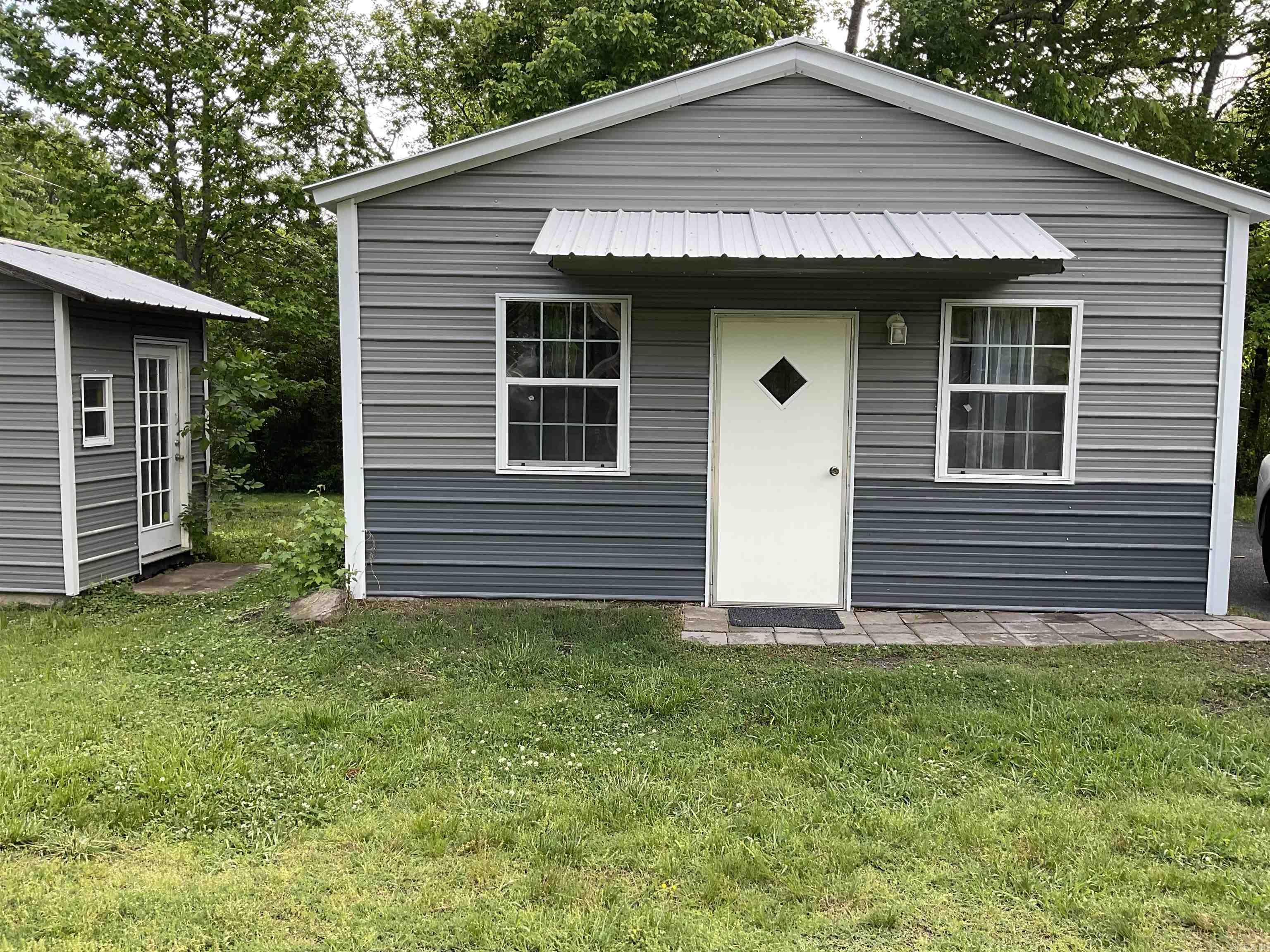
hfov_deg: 61.7
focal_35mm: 29
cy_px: 476
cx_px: 635
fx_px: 1064
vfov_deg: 48.2
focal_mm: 3
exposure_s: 1/269
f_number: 1.8
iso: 16
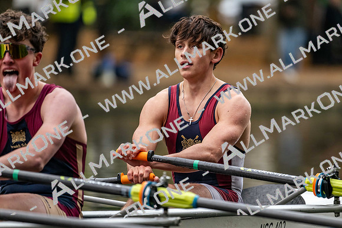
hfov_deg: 5.2
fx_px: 3801
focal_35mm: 400
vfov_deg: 3.4
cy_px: 114
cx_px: 171
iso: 2500
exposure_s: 1/2500
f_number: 4.5
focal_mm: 400
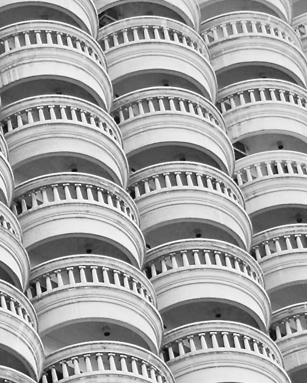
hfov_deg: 5.4
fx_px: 3261
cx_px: -53
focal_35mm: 287
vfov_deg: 6.7
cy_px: 347
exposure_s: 1/800
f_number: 5
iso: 200
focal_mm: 48
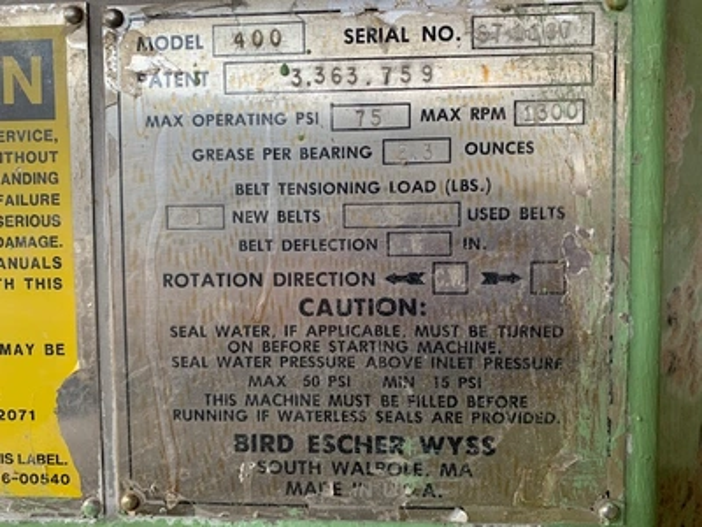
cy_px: 264
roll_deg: +0.5
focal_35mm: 26
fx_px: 527
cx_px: 351
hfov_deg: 67.3
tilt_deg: -2.7
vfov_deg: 53.1
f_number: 1.8
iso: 125
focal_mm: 4.25
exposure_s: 1/60
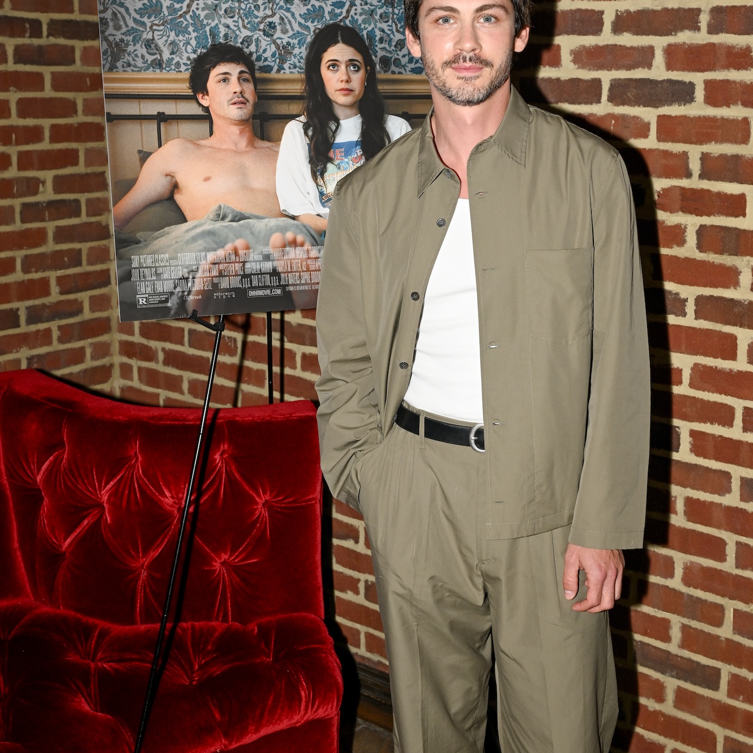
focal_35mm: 46
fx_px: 1132
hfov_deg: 36.8
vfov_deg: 36.7
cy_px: 300
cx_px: 377
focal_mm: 36
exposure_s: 1/200
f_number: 5.6
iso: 500
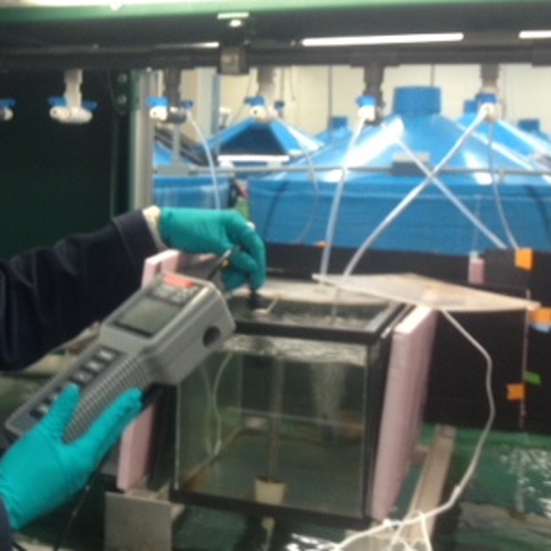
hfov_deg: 26.0
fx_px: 1153
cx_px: 48
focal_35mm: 64
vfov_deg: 26.8
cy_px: 228
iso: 125
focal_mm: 4.28
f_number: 2.4
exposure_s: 1/20
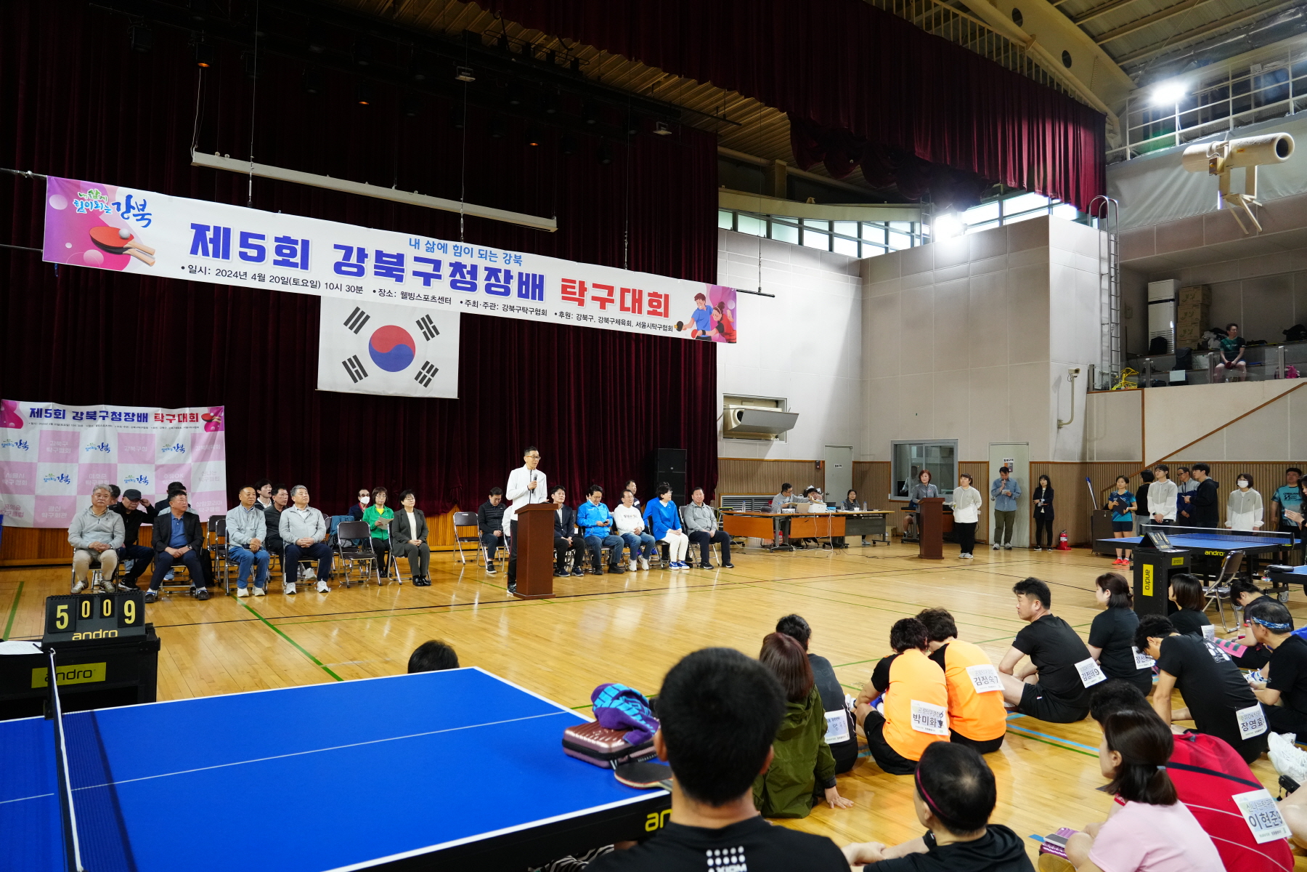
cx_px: 654
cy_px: 436
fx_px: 871
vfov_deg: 53.1
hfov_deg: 73.7
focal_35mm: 24
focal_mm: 24
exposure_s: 1/250
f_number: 4
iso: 3200
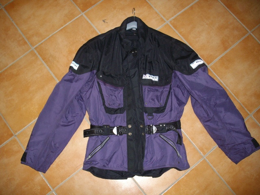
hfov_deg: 50.1
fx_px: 278
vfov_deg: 38.7
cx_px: 130
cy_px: 98
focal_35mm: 37
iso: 160
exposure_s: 1/50
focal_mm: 6.2
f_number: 2.8
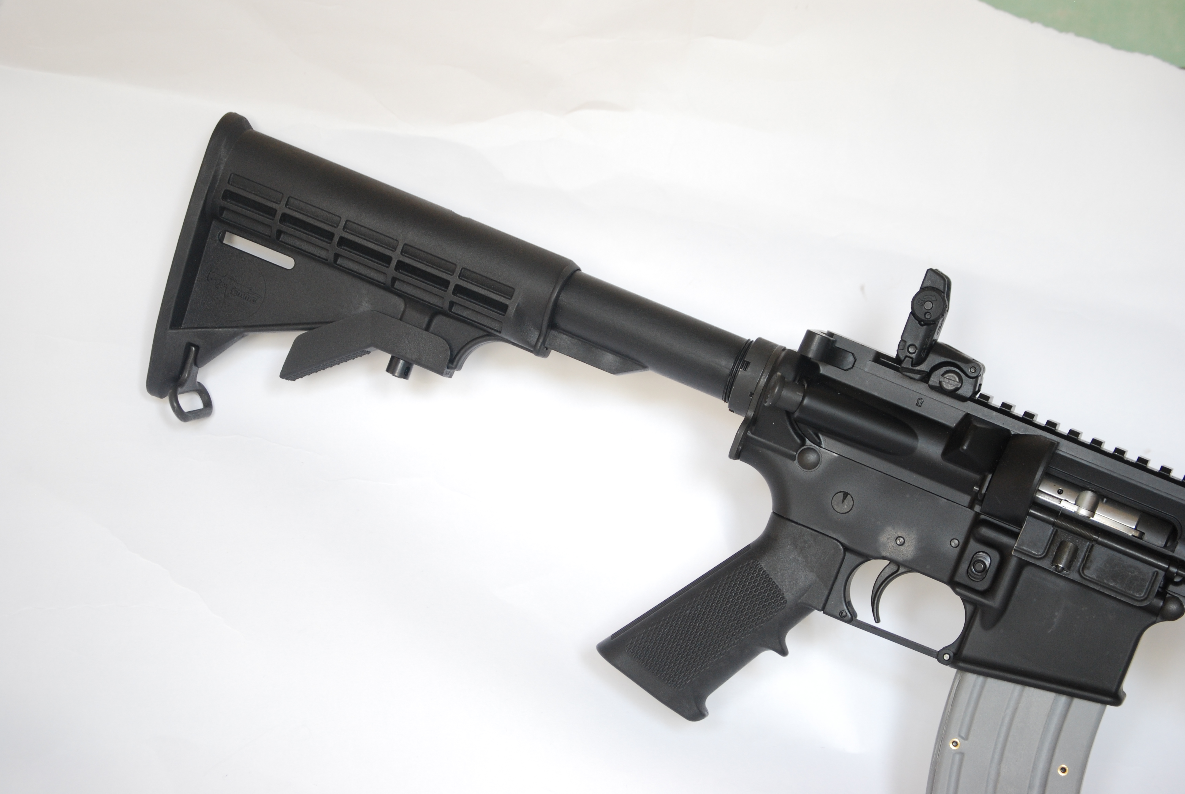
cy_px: 397
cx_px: 592
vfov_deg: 14.7
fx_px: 3065
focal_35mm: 93
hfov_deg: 21.9
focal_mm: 62
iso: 400
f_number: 4.2
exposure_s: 1/8
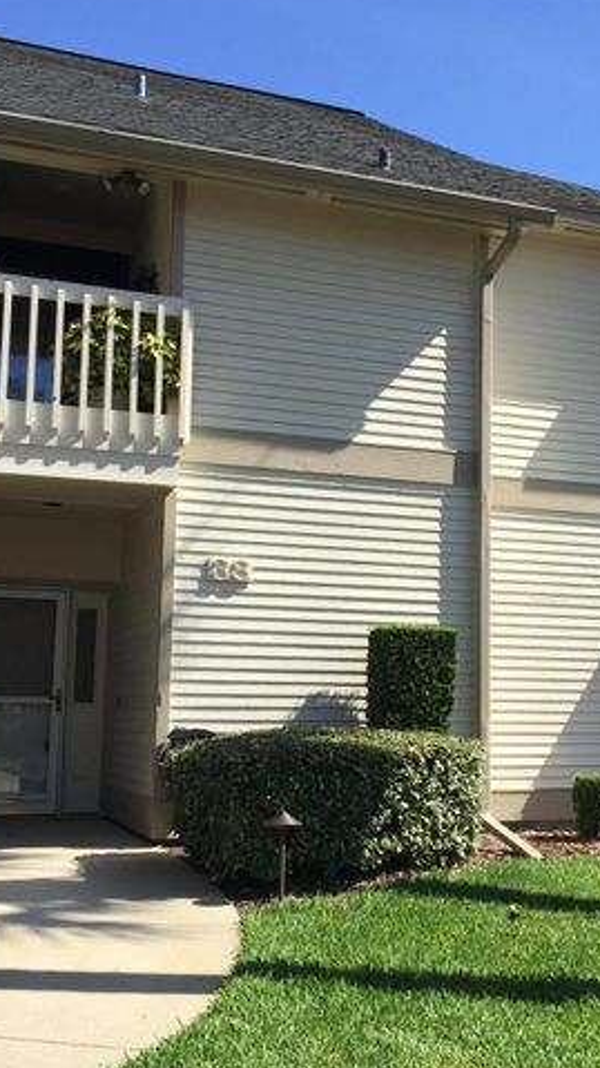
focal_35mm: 44
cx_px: 422
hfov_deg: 26.8
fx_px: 1246
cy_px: 567
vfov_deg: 46.4
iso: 32
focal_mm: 4.15
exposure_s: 1/1364
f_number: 2.2
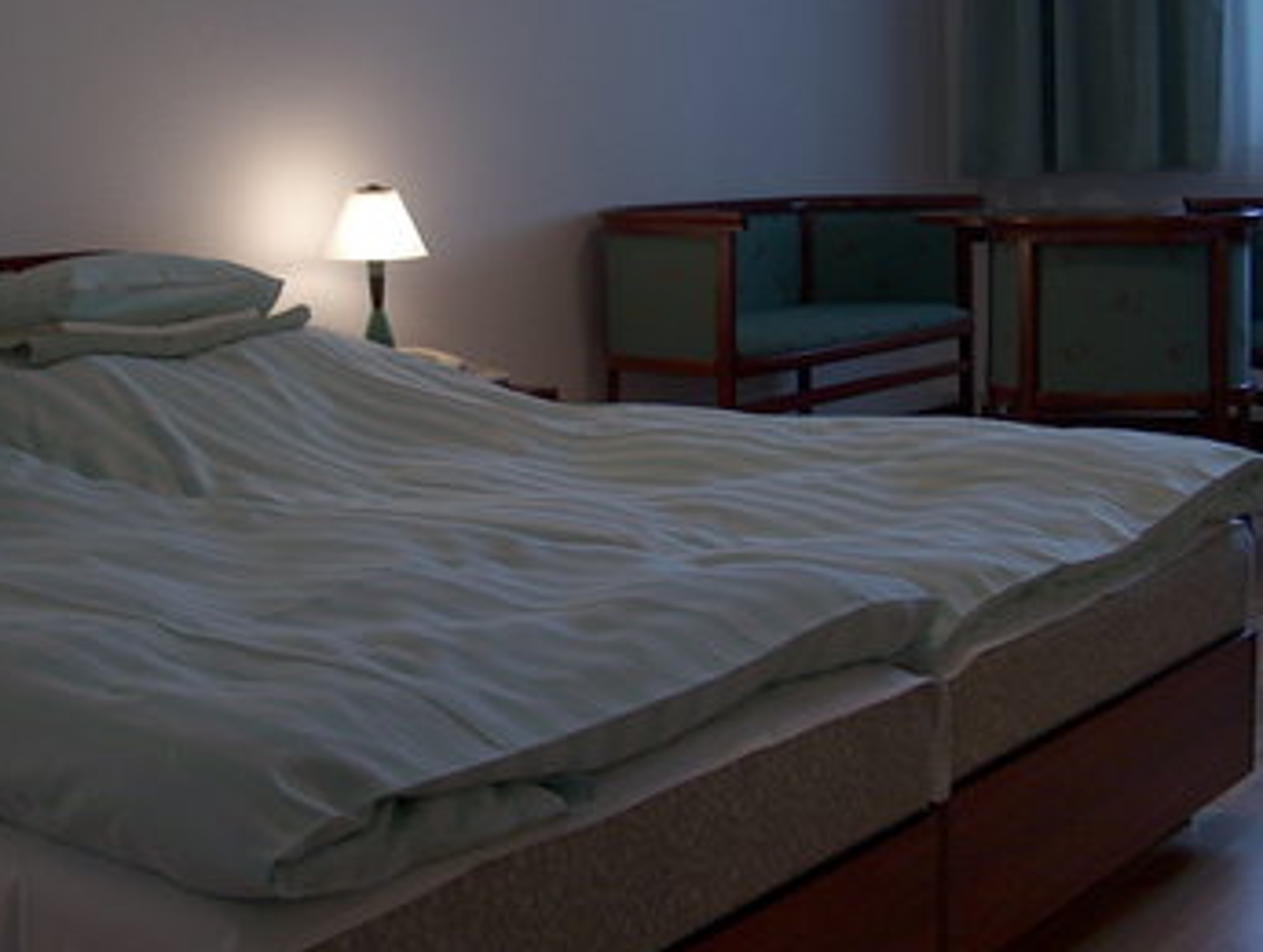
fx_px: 2083
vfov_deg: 25.7
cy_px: 377
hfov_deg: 33.6
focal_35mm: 57
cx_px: 485
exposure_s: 1/36.8
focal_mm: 7.6
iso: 200
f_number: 2.8
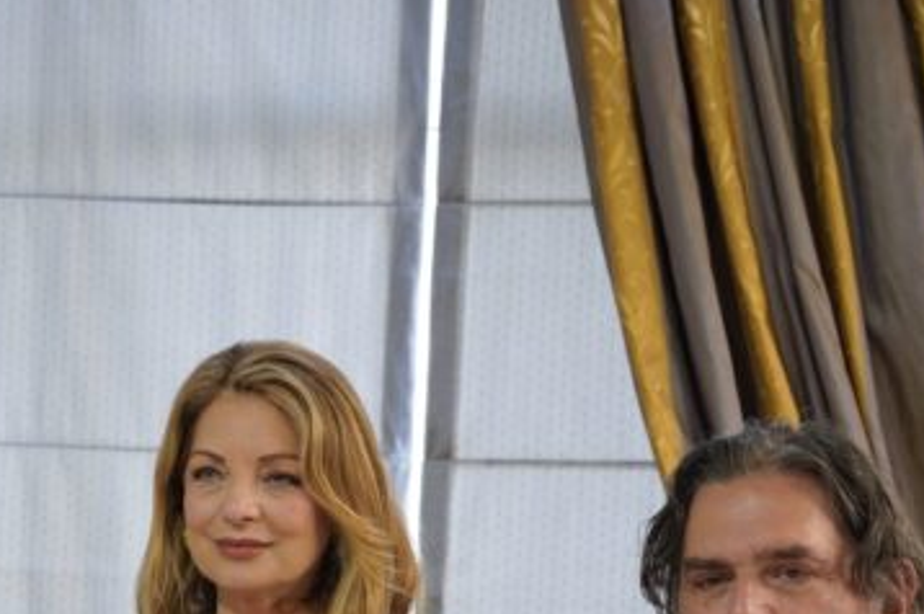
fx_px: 3064
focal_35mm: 120
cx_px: 294
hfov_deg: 17.1
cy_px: 639
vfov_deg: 11.3
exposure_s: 1/160
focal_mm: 55.7
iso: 1600
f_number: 4
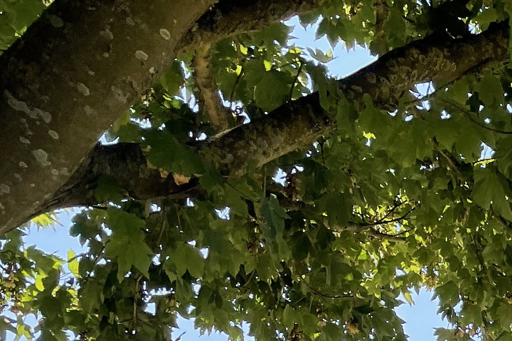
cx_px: 817
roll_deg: -0.8
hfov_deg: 18.2
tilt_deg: +5.9
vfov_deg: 12.9
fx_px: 1379
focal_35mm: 97
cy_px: 605
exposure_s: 1/1261
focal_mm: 4.2
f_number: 1.6
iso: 32
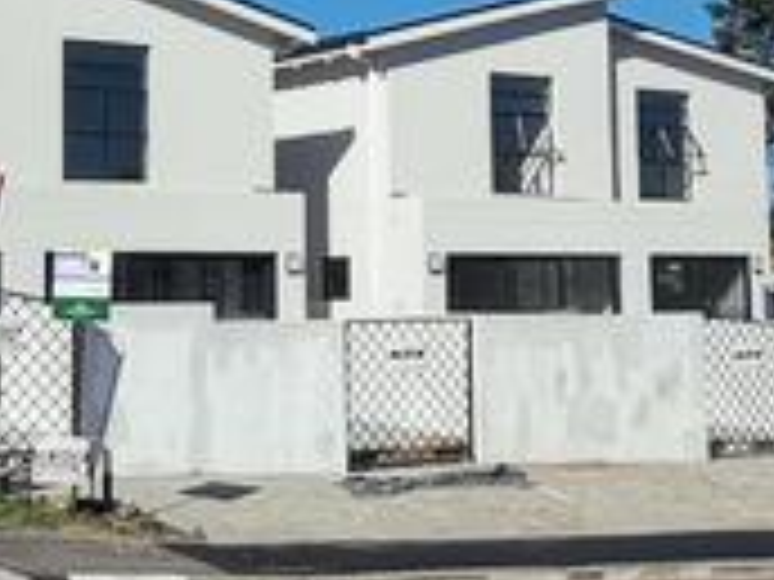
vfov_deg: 18.5
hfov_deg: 24.6
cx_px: 279
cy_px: 108
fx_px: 1766
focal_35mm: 79
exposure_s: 1/1957
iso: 50
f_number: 2.4
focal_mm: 1.78
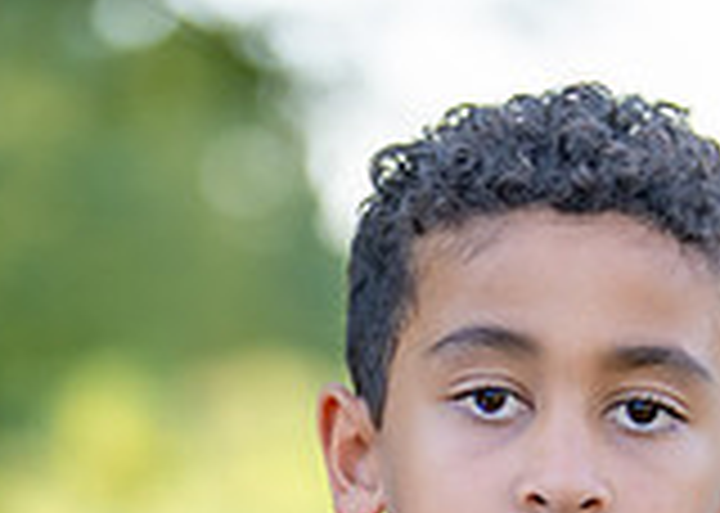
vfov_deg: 6.2
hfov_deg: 8.7
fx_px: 4699
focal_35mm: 230
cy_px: 808
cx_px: 543
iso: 100
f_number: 1.2
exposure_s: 1/1600
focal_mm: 50
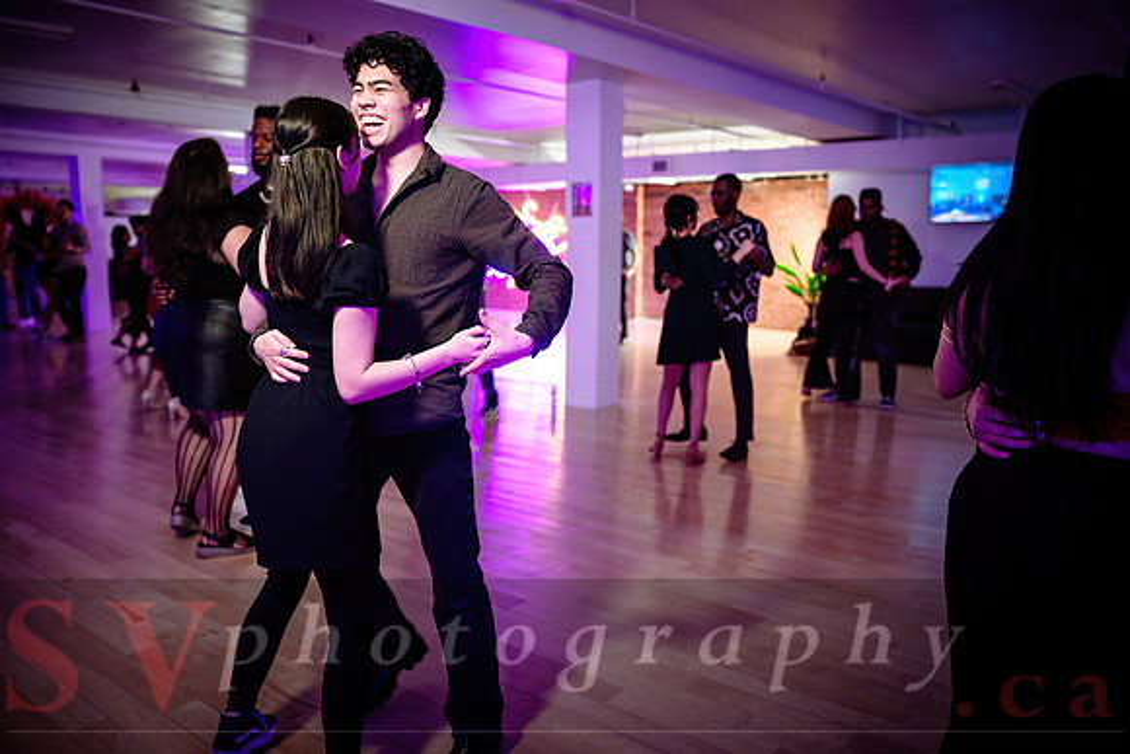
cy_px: 377
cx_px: 565
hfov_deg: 65.5
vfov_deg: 46.4
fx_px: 879
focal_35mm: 28
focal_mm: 28
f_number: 2
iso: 2000
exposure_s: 1/125
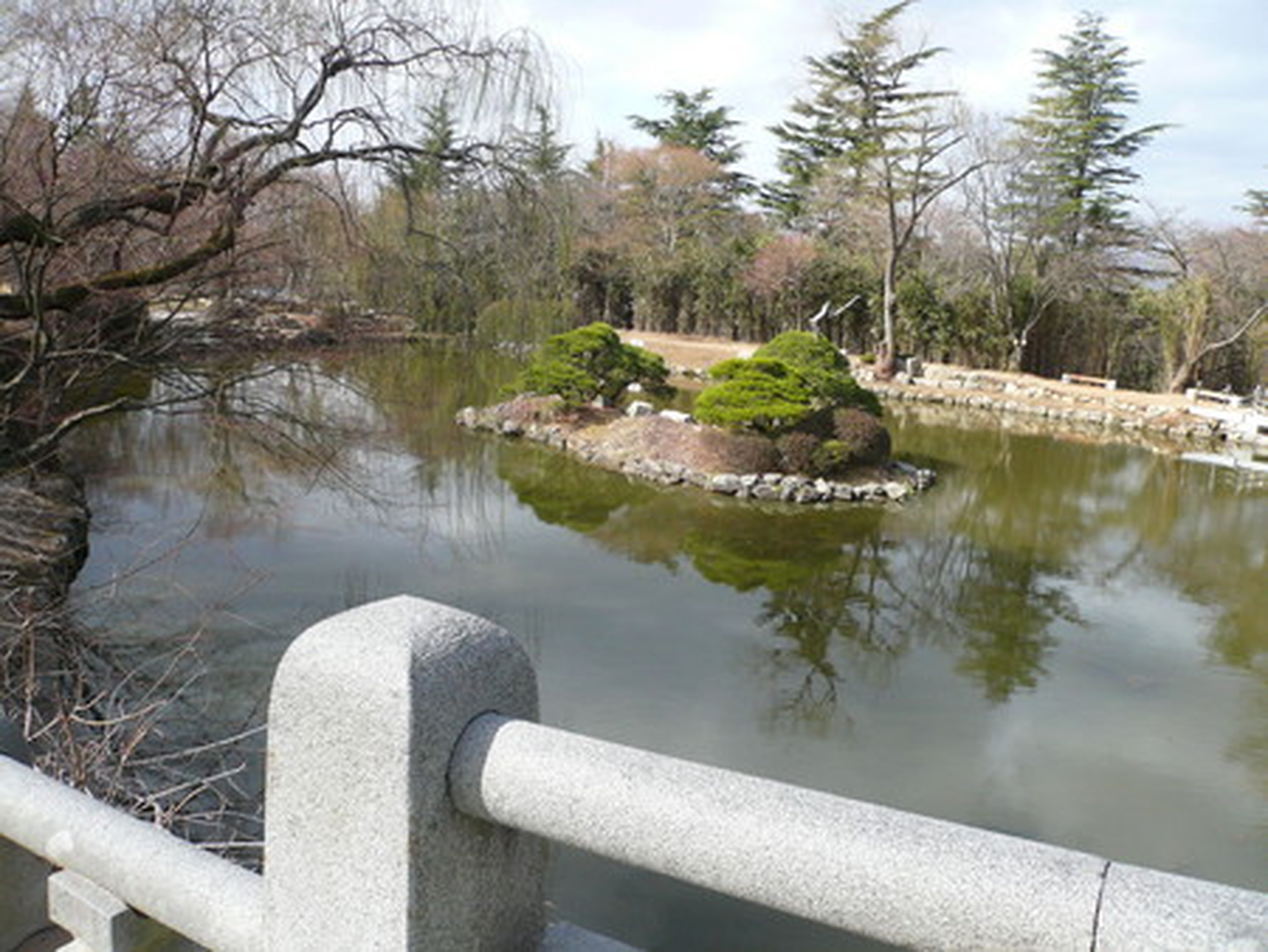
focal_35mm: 28
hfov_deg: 63.4
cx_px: 634
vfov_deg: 49.8
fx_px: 1026
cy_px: 476
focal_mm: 4.6
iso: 100
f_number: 2.8
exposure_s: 1/640
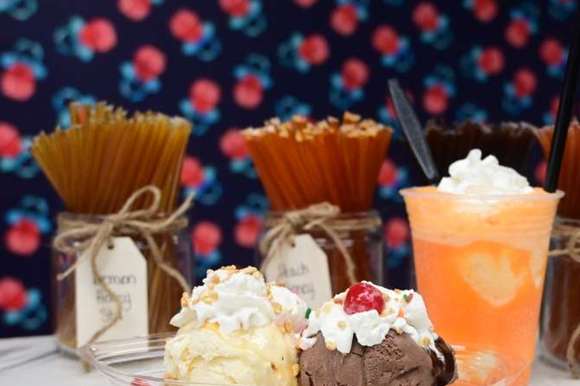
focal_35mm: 54
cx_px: 390
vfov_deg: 25.0
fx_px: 870
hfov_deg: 36.5
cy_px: 242
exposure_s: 1/800
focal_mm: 27
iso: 3200
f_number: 4
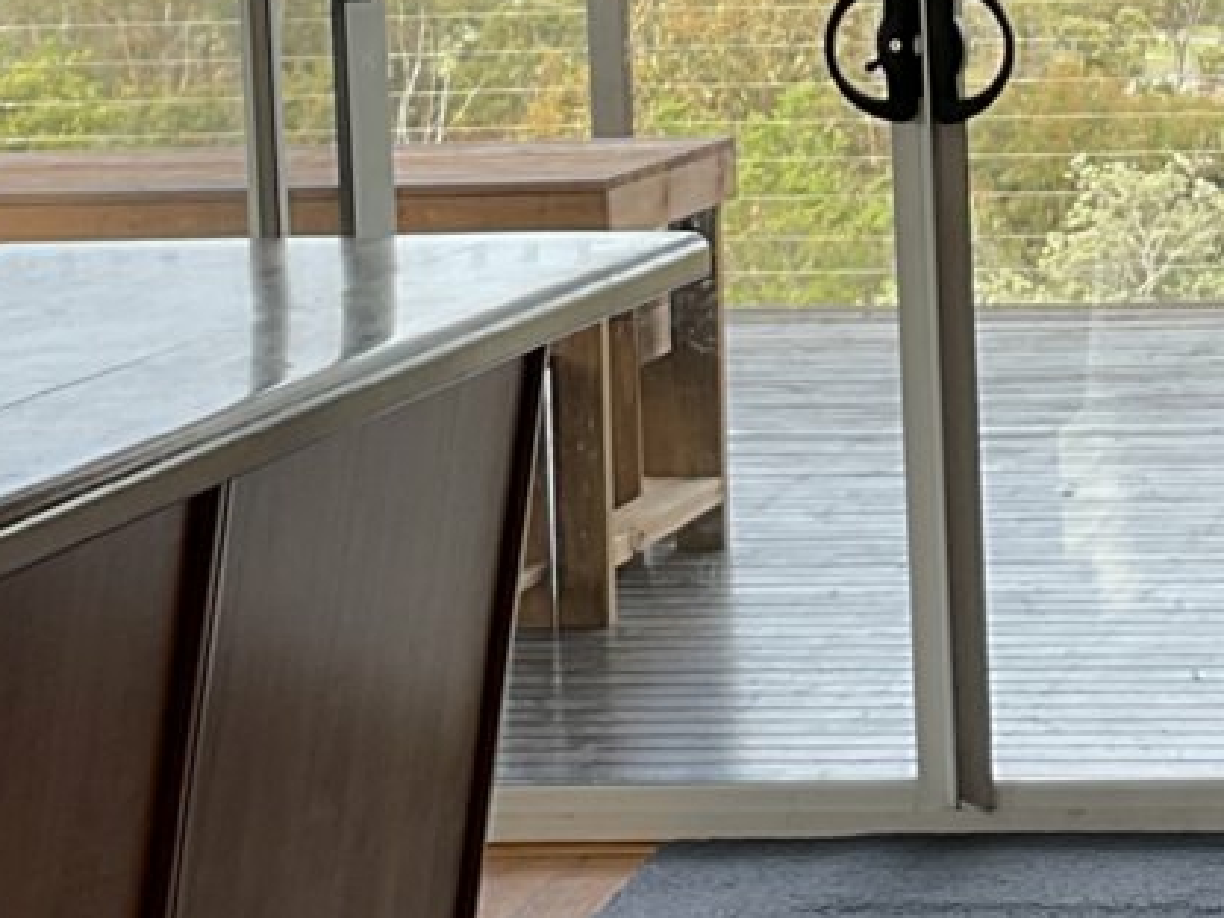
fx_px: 4738
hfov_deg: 14.5
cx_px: 1233
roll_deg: +1.9
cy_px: -44
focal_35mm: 134
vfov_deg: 10.9
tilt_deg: -1.2
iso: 16
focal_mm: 3
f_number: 1.8
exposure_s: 1/131
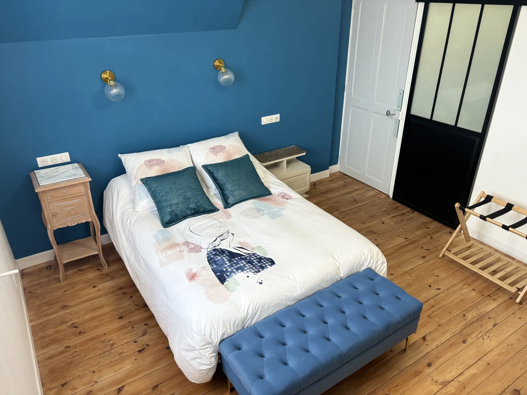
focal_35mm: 26
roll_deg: +0.3
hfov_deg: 67.3
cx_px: 264
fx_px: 396
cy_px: 198
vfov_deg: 53.1
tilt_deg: -27.0
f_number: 1.6
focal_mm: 5.96
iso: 100
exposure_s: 1/50
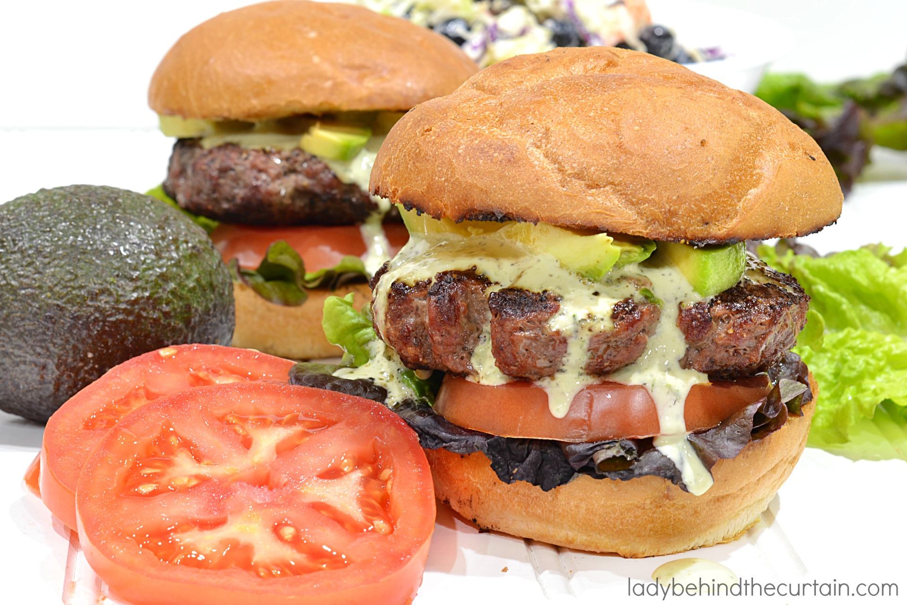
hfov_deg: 27.0
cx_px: 454
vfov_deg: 18.2
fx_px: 1889
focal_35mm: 75
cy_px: 302
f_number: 10
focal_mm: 50
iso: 100
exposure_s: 2.5
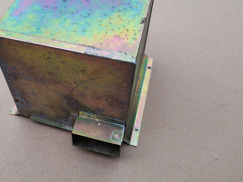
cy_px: 70
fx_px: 267
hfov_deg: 48.5
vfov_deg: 37.5
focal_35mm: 38
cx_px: 91
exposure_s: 1/1340
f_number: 1.8
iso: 100
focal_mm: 5.56
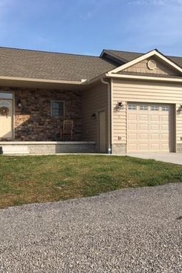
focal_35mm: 41
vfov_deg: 47.4
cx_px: 65
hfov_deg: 32.4
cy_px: 135
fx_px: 311
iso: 25
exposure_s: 1/1148
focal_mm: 4.15
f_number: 2.2
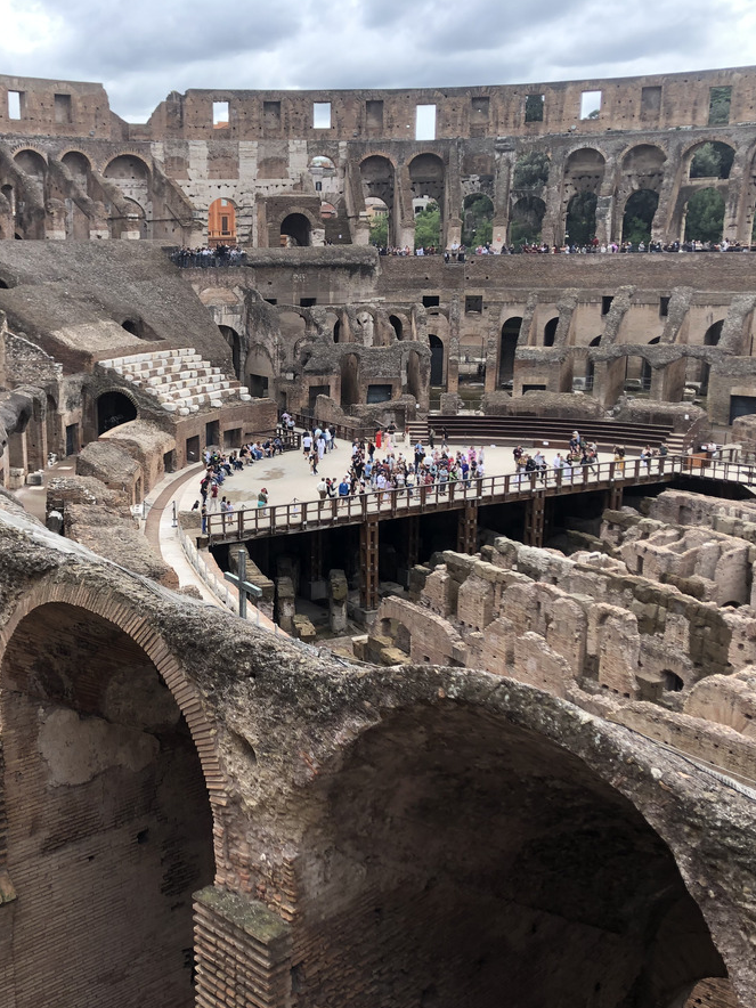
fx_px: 1107
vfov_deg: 49.0
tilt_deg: -13.6
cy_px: 507
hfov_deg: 36.9
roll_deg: +1.8
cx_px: 198
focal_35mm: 38
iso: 20
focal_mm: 4
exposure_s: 1/347
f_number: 1.8
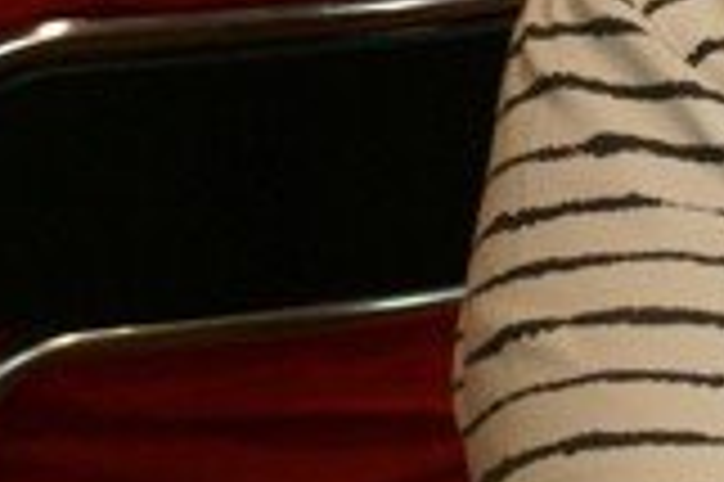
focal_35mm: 294
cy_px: -108
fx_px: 5910
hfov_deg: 6.9
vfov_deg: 4.6
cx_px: 1174
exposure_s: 1/40
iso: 400
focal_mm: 45
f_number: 5.6
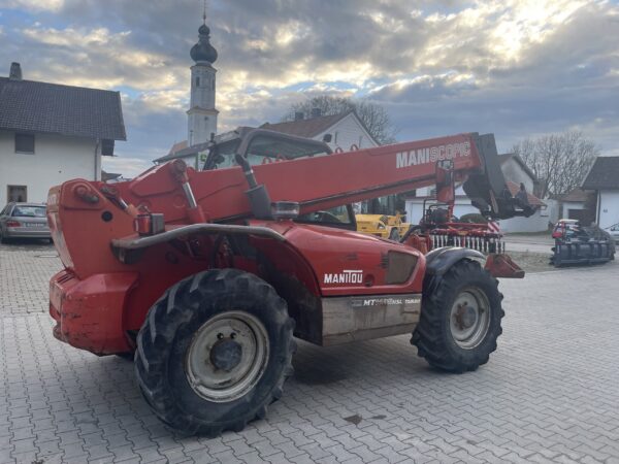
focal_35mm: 26
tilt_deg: -1.6
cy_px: 232
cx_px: 310
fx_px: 465
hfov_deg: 67.3
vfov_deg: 53.1
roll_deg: -1.6
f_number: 1.6
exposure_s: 1/558
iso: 32
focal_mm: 4.2
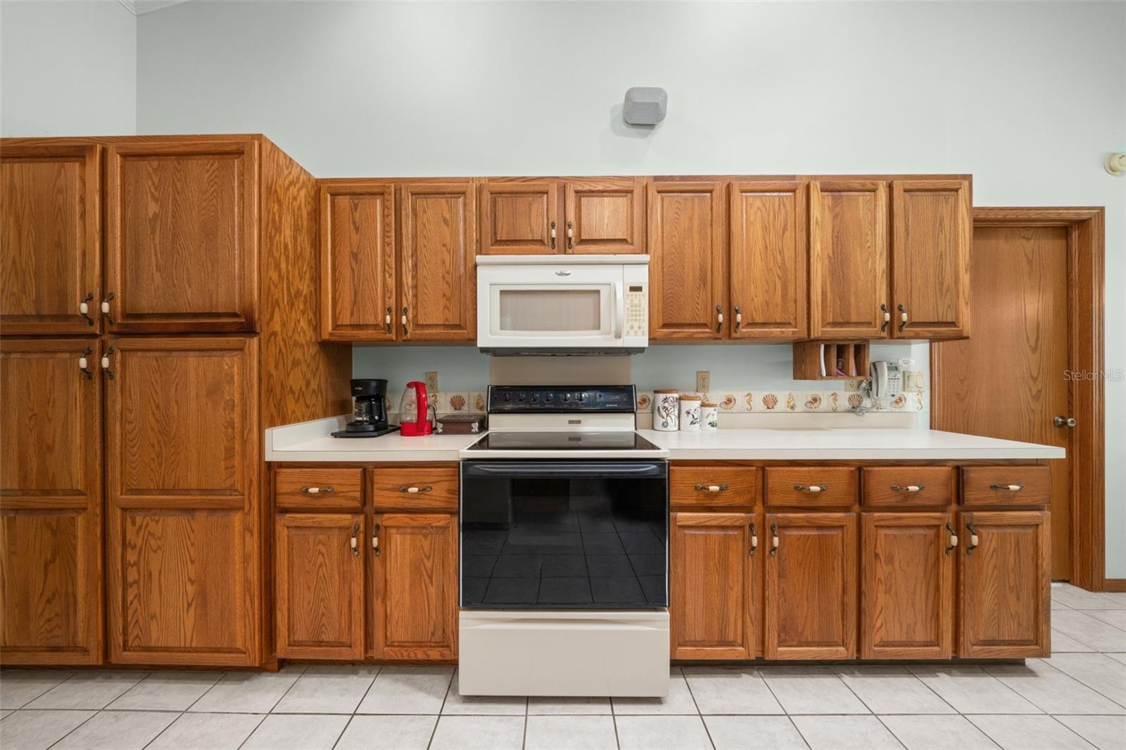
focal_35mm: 12
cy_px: 375
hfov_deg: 112.6
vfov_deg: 90.0
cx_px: 563
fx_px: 375
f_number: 11
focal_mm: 12
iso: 400
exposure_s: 1/1.25
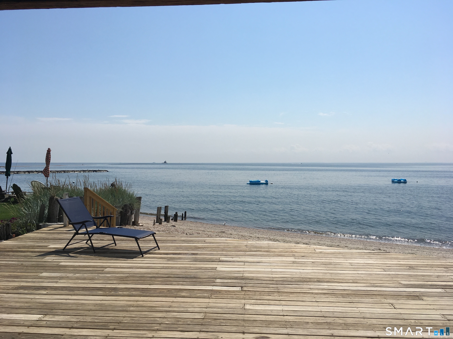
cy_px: 170
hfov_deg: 61.7
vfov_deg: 48.2
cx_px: 226
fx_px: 380
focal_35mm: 29
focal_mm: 4.15
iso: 25
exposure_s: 1/3846
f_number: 2.2
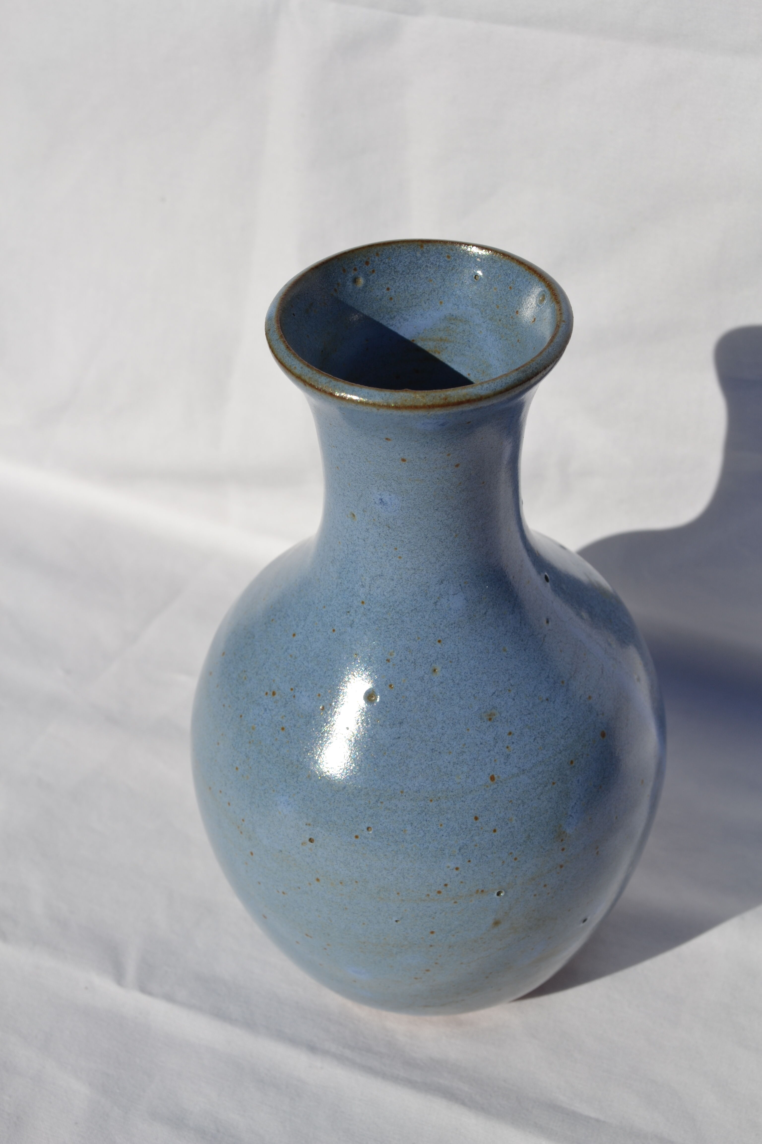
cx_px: 381
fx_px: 1714
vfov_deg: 36.9
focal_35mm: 54
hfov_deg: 25.1
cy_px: 572
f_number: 10
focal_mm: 36
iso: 100
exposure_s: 1/400
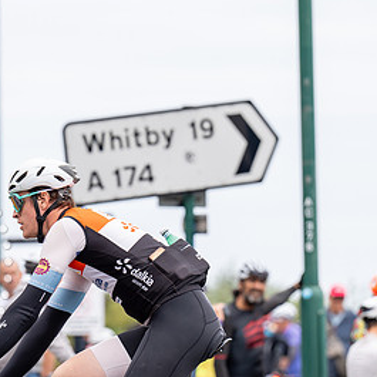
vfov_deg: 5.4
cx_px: 100
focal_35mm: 325
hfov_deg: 5.4
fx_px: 4005
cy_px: 191
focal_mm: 175
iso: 160
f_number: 3.5
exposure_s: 1/640
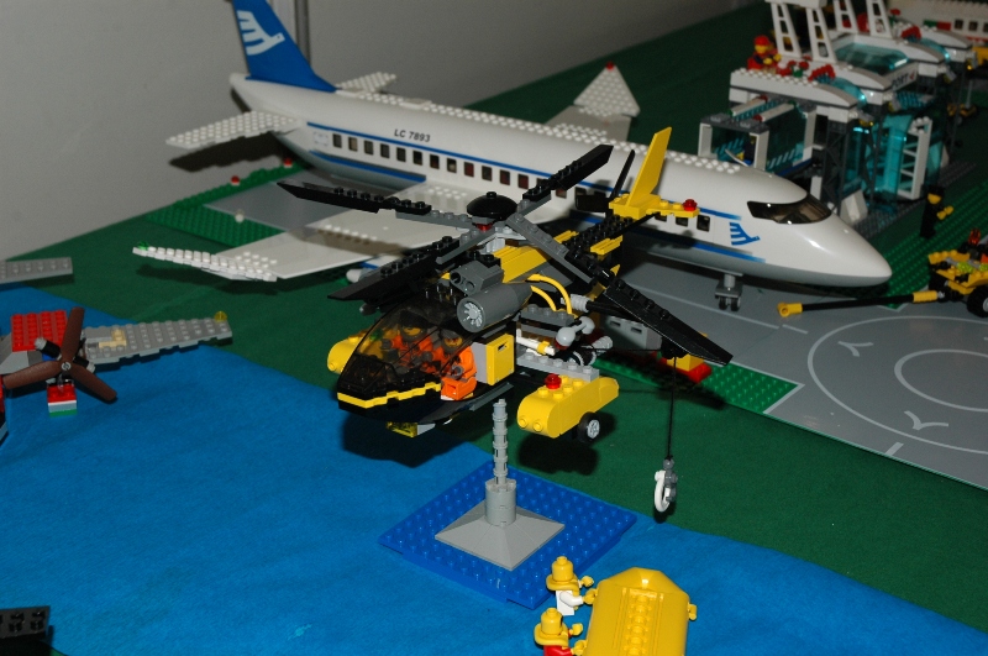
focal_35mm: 52
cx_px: 494
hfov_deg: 37.9
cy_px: 328
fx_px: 1439
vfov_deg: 25.7
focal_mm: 35
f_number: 8
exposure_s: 1/60
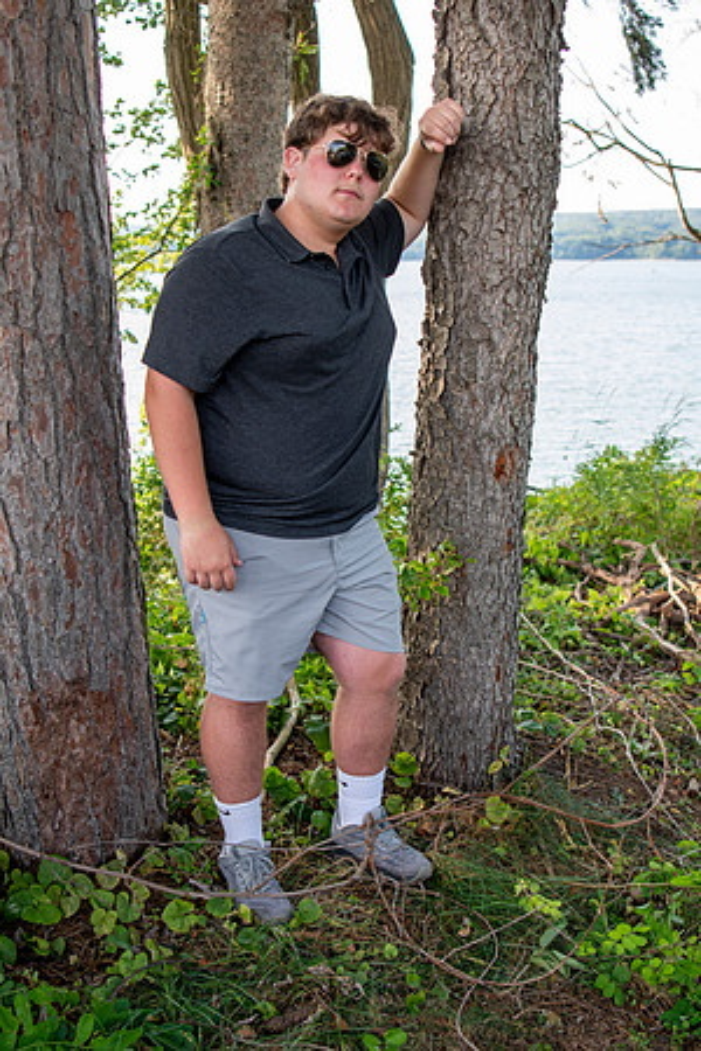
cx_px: 350
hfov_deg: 31.2
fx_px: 1256
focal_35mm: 43
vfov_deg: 45.4
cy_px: 526
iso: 100
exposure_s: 1/160
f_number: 2.8
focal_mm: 29
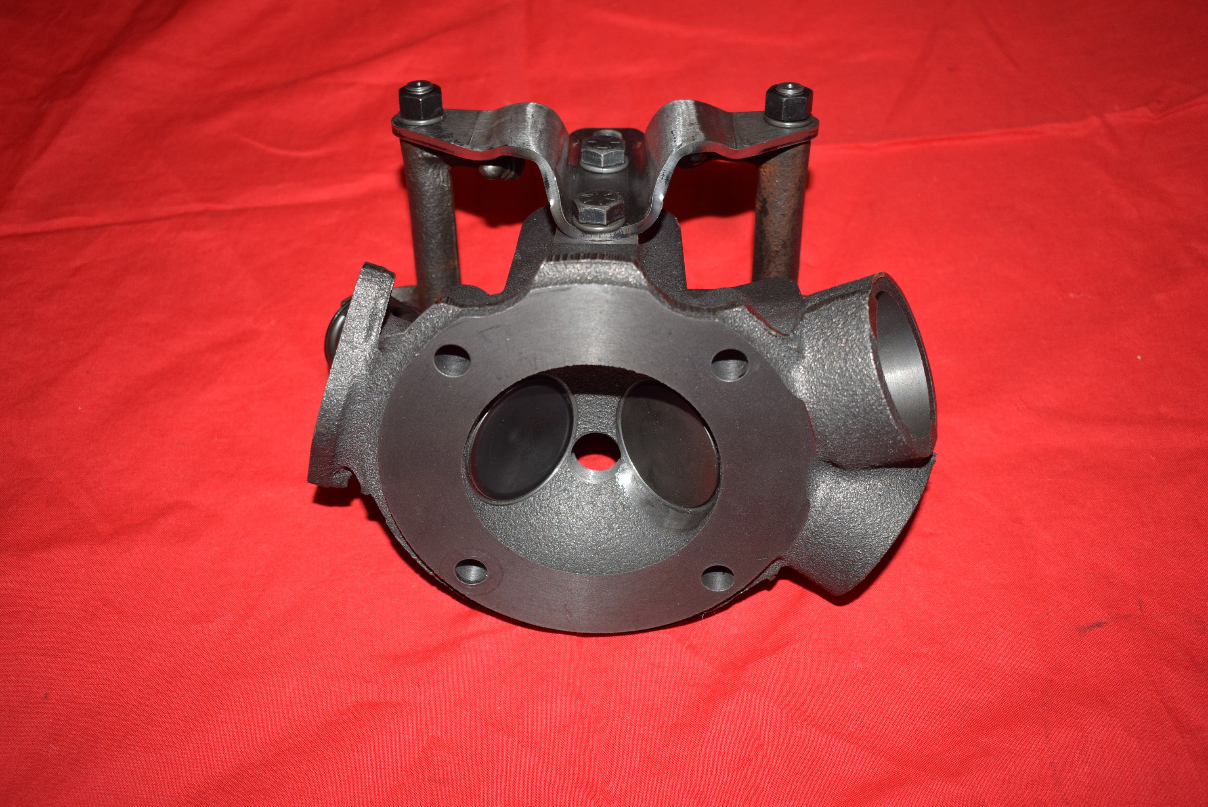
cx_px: 604
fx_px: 1209
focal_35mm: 36
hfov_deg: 53.1
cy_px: 404
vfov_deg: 36.9
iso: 400
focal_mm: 24
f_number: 5
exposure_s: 1/200
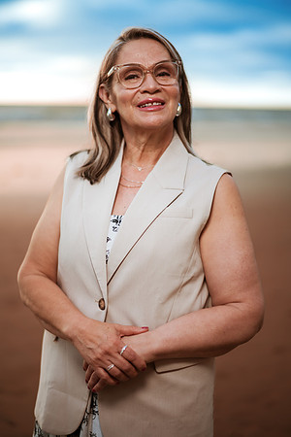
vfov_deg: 34.5
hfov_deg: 23.4
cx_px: 146
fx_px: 703
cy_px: 218
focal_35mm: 58
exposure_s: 1/1250
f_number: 1.4
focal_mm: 58
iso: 50
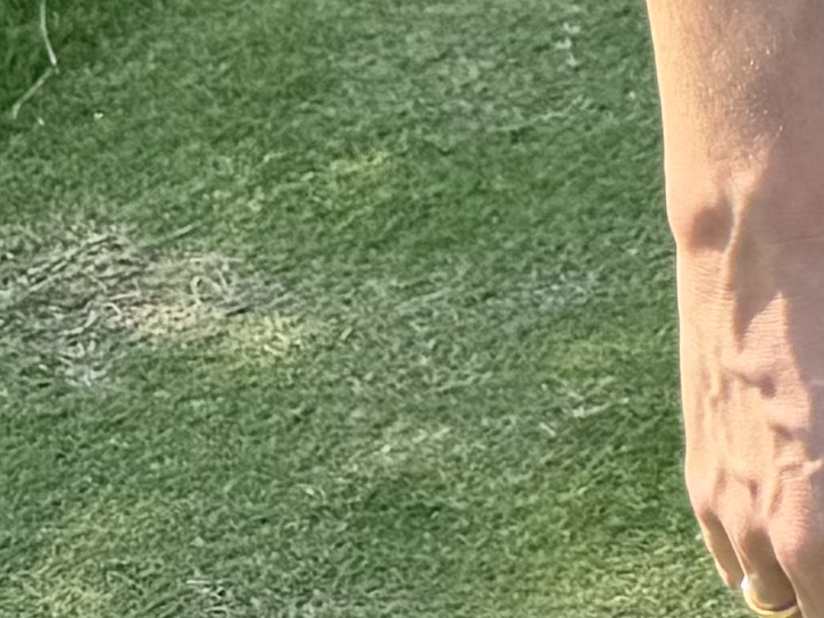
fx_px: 4500
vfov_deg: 7.0
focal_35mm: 189
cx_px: 2322
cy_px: -1322
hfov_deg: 8.9
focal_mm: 6.86
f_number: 1.78
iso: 80
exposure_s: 1/3413
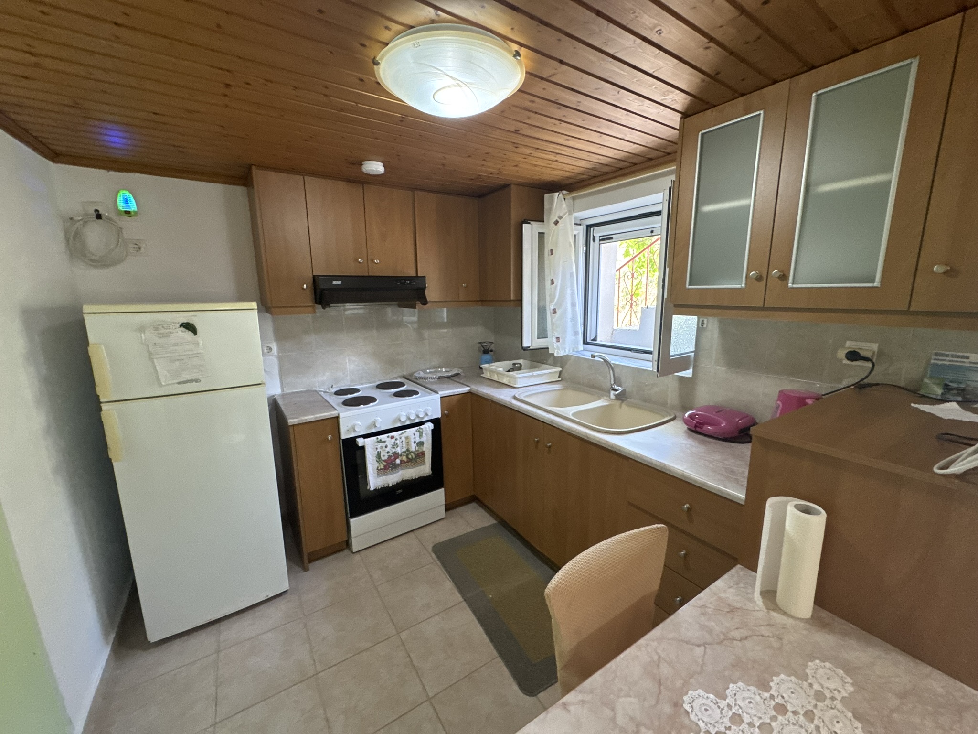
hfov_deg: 102.1
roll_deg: +1.0
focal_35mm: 14
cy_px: 367
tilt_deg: -11.4
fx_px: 396
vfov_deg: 85.7
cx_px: 489
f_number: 2.2
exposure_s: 1/60
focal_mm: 2.22
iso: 500
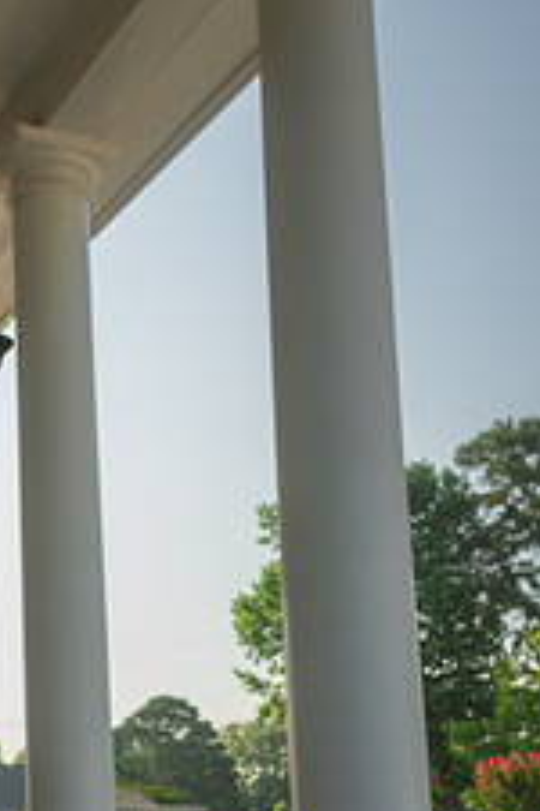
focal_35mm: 56
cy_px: 634
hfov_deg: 23.8
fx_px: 1260
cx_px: 108
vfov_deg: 34.7
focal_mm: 28
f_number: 8
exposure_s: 1/250
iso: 100
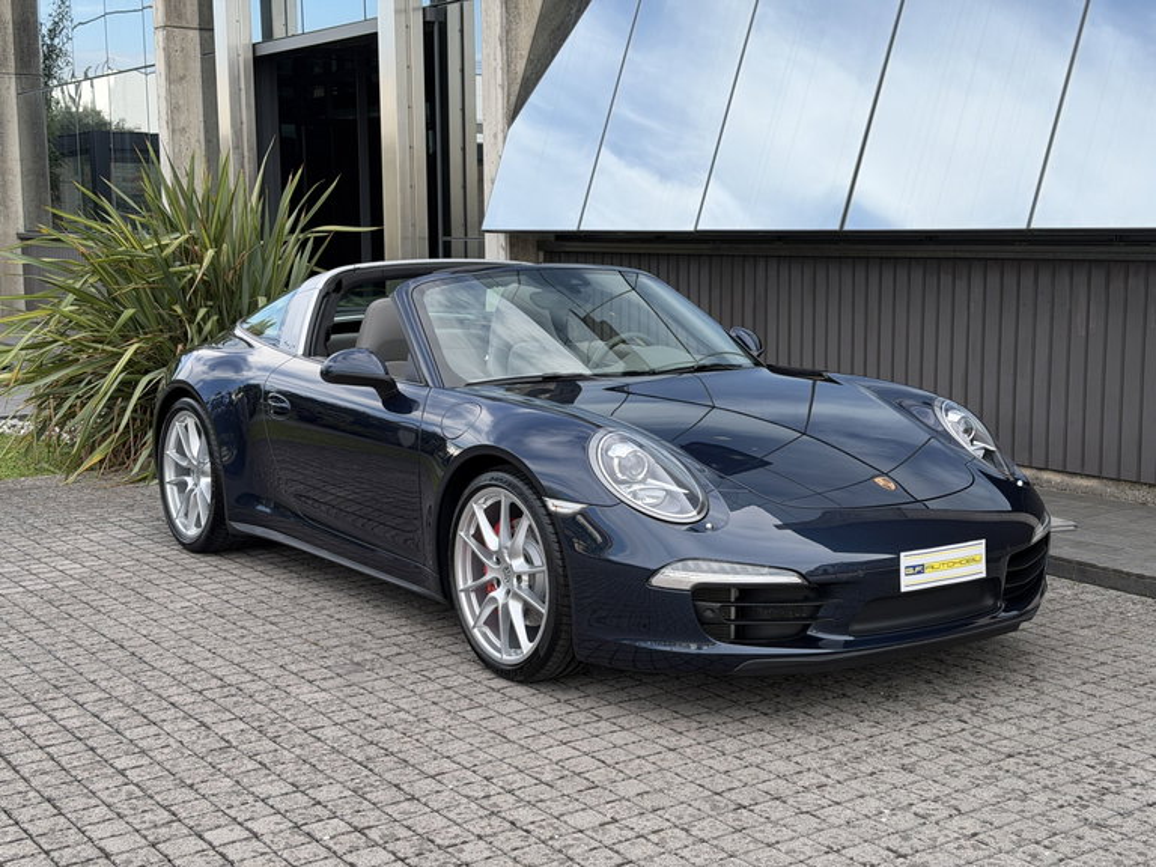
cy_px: 434
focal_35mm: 48
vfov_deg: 30.3
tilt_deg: -7.2
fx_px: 1603
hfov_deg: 39.7
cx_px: 578
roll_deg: +0.4
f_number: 1.78
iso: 64
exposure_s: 1/1070
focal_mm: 6.76
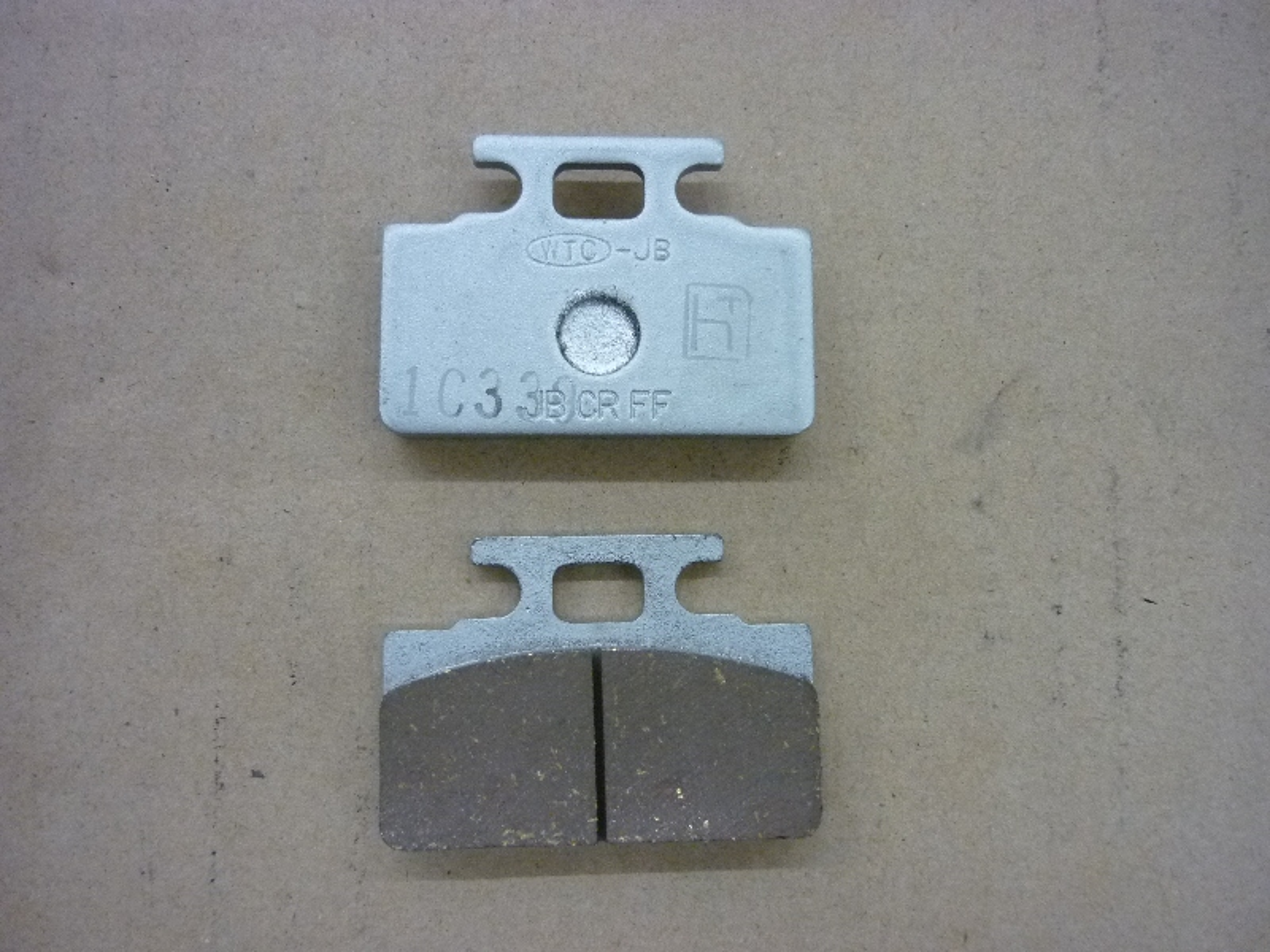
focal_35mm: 33
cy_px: 476
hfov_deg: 55.4
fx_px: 1211
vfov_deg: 42.9
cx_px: 635
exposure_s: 1/25
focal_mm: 5.5
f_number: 2.8
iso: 400
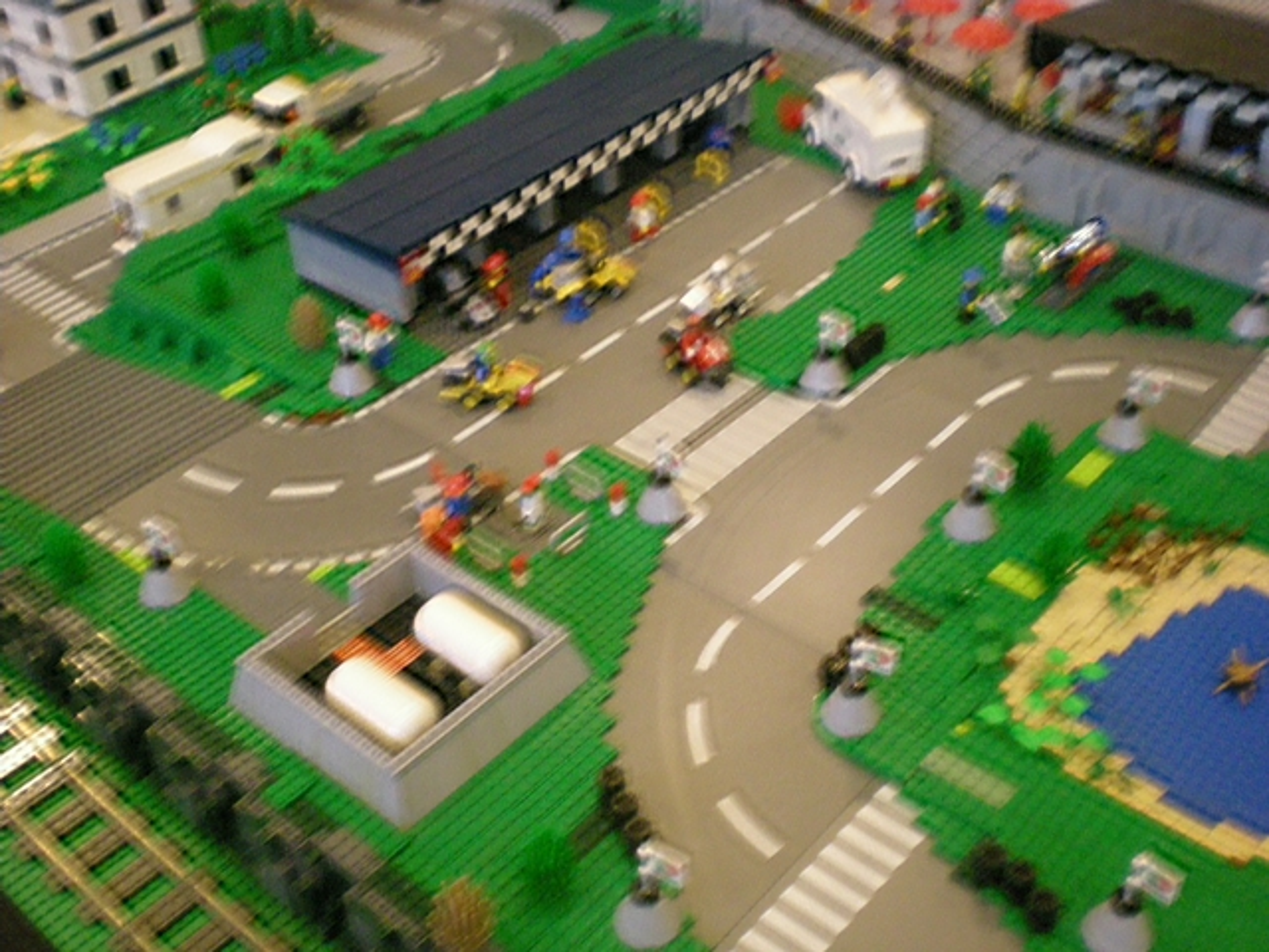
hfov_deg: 49.0
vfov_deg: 37.7
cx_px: 634
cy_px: 476
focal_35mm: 38
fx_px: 1393
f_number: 3.1
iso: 400
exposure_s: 1/16.2
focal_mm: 6.3
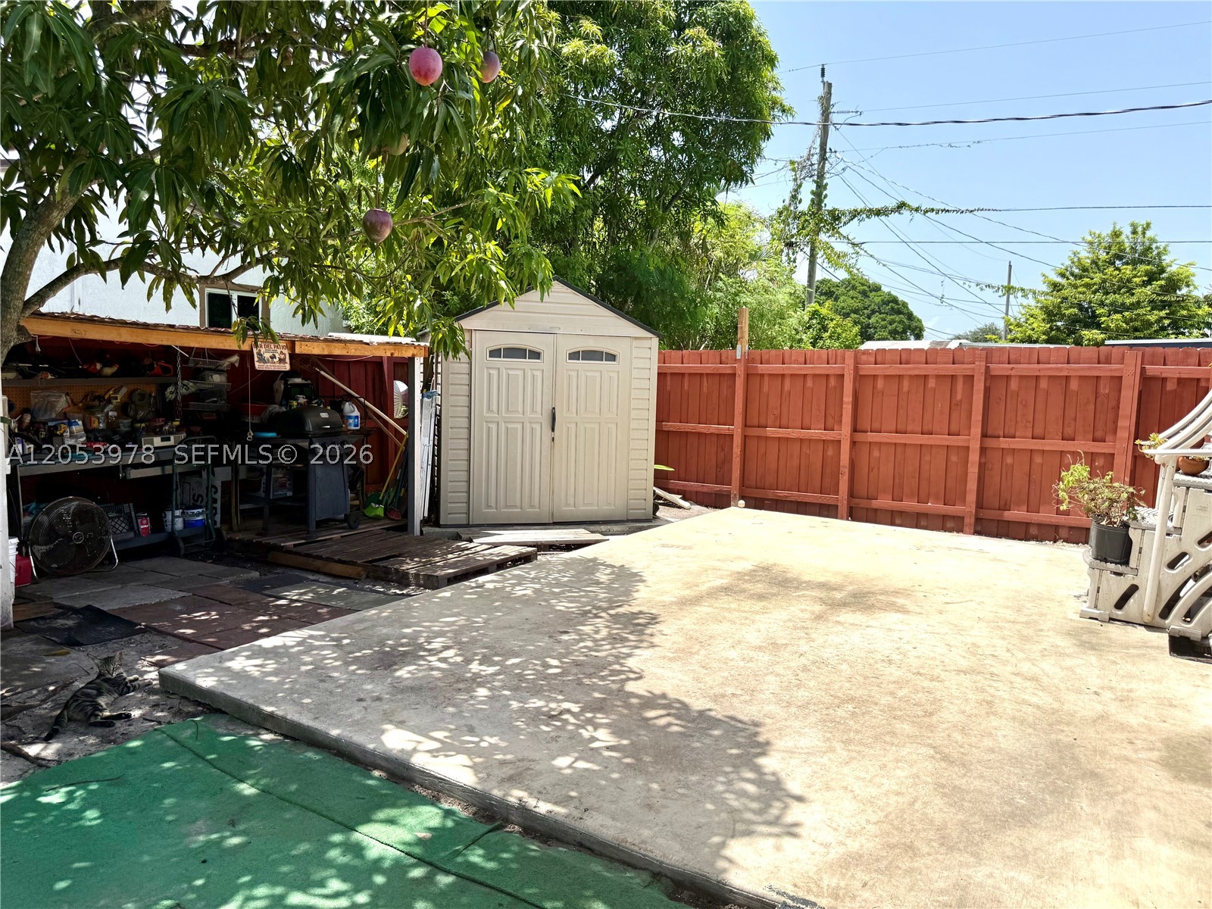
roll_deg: -1.2
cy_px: 454
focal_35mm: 24
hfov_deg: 71.6
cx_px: 606
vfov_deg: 56.8
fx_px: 840
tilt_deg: -5.5
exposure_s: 1/4673
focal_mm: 6.76
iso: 80
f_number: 1.78
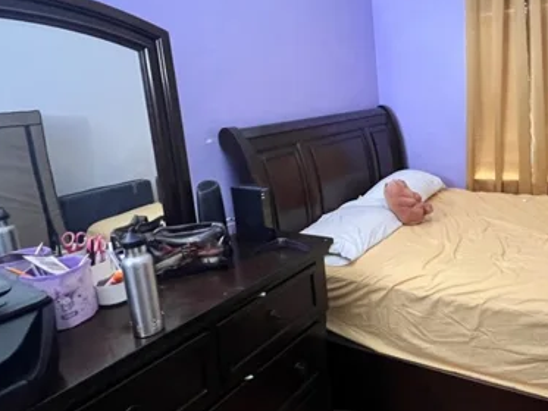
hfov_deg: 65.3
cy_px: 163
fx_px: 412
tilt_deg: -9.5
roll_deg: +4.0
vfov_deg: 52.7
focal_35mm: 26
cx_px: 371
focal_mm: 1.57
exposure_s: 1/40
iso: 800
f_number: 1.8
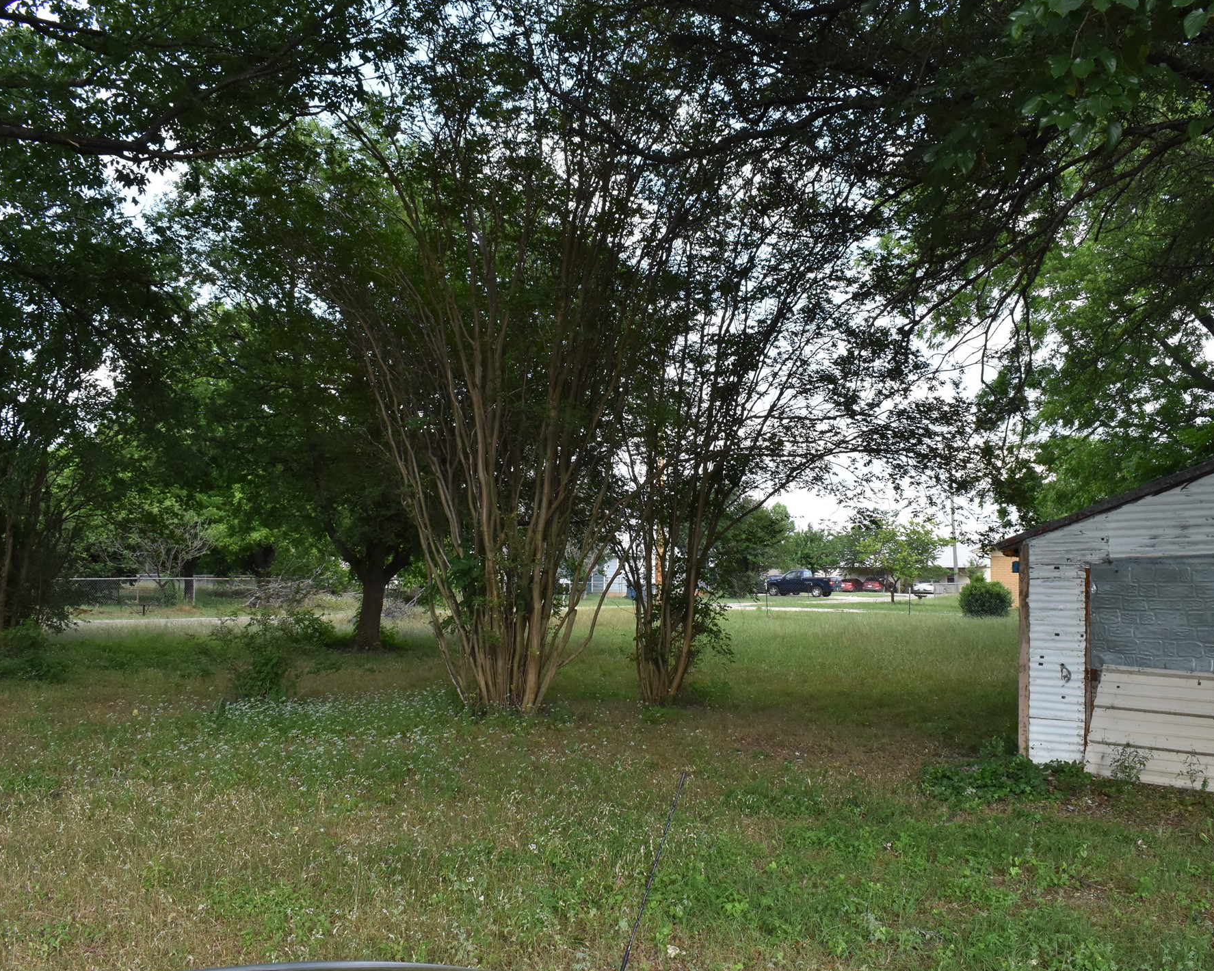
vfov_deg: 47.1
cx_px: 630
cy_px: 486
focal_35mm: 31
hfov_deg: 57.2
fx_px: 1114
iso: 1250
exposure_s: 1/320
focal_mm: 18
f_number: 11
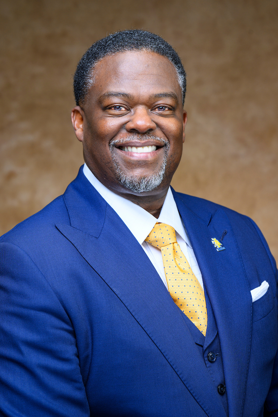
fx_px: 985
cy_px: 208
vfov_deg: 23.9
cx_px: 139
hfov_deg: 16.1
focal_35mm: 85
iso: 125
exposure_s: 1/190
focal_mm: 85
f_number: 6.3
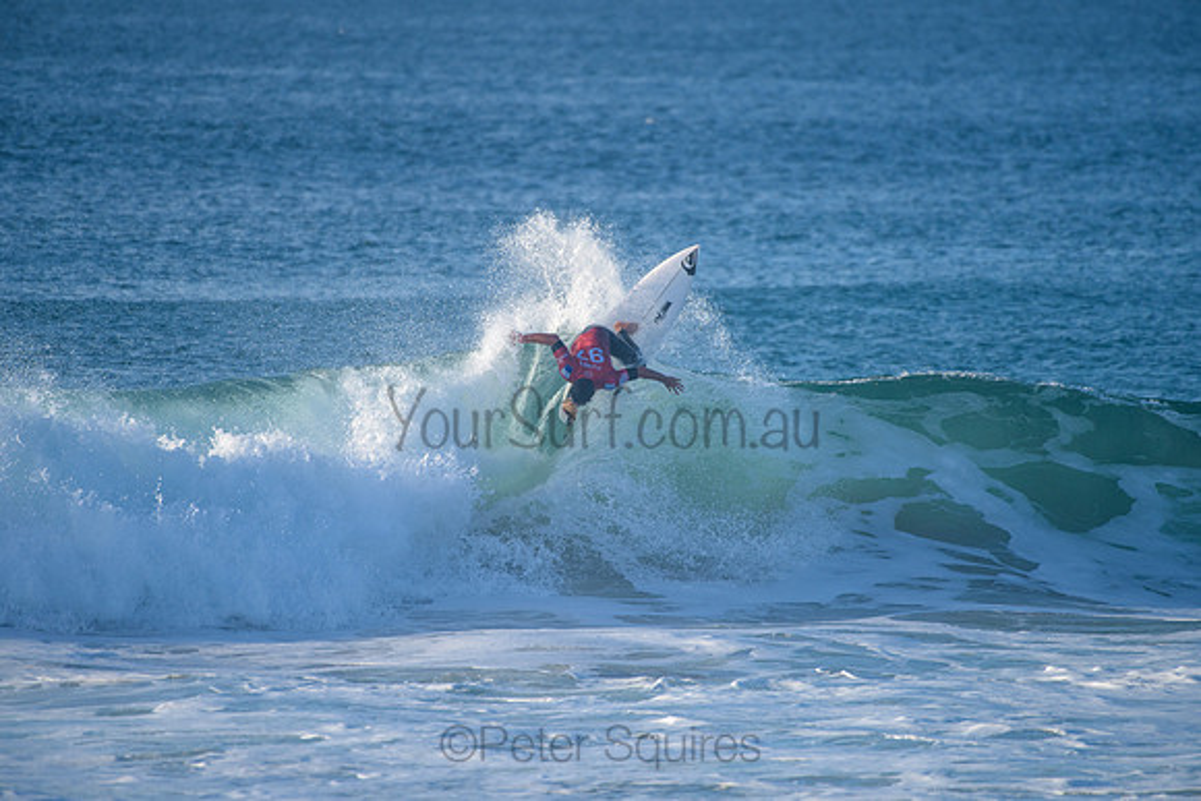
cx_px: 602
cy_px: 381
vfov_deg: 2.5
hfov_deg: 3.8
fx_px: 18008
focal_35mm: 540
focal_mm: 500
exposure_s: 1/2000
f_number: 5.6
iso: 400
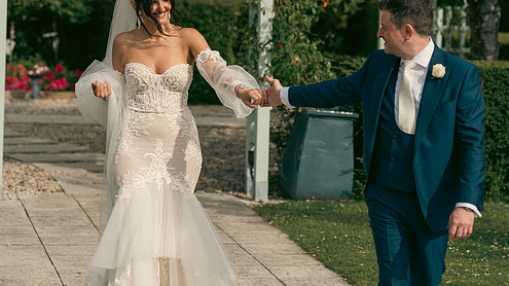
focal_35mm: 129
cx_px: 274
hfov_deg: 16.6
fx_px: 1740
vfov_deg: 9.4
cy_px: 118
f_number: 3.5
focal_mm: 105
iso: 80
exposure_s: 1/1250
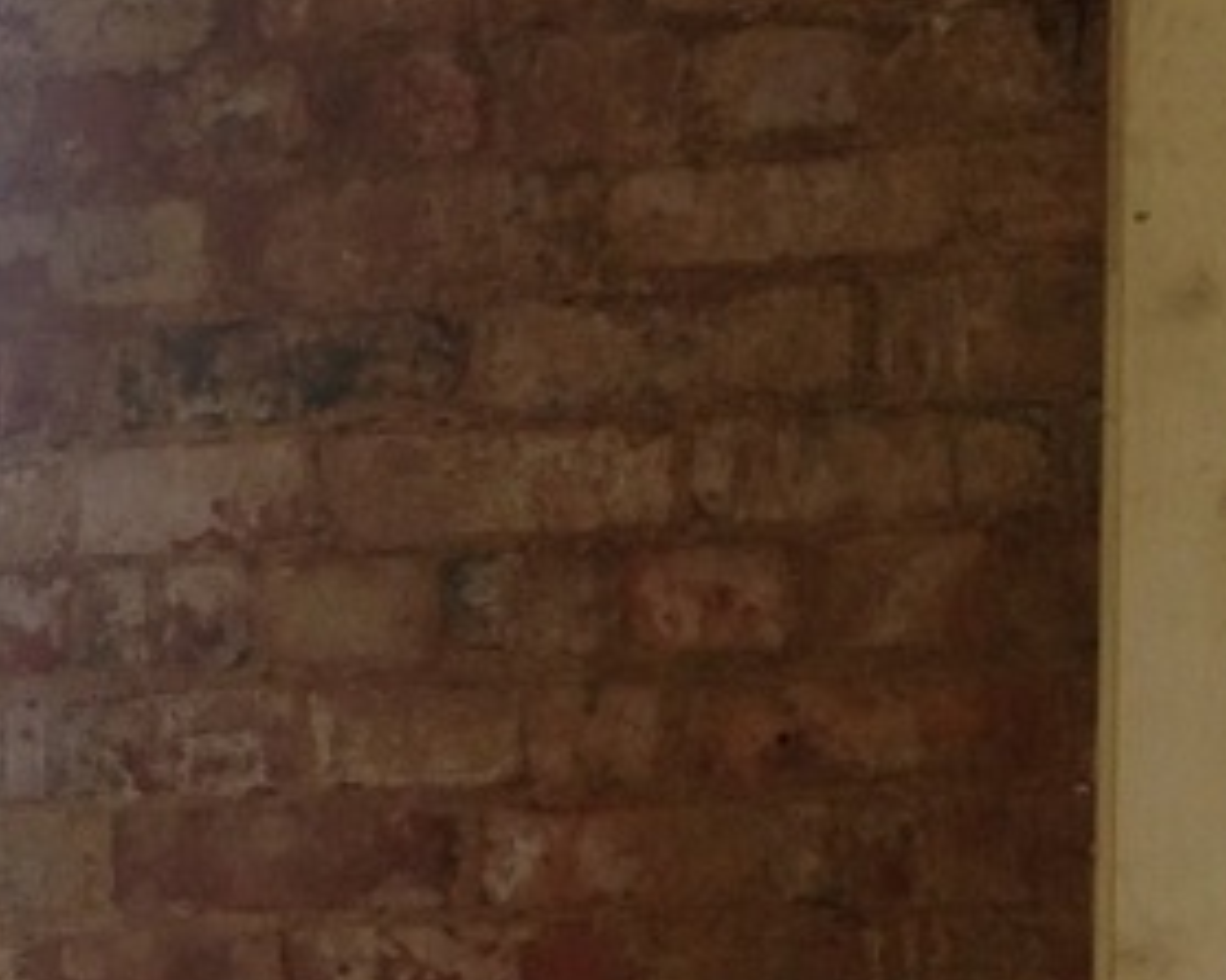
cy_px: 1121
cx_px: -1274
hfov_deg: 11.7
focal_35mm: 147
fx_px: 5332
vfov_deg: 10.4
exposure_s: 1/120
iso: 100
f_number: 2.4
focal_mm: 4.28
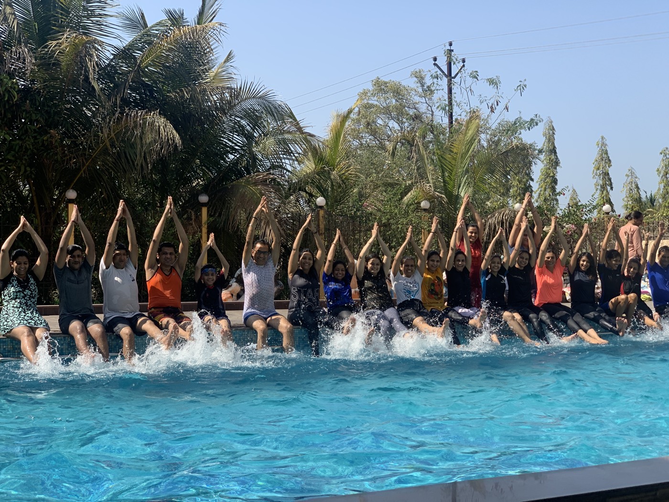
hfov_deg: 36.8
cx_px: 334
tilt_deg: +3.6
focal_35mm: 52
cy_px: 251
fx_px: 1005
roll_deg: -0.8
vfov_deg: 28.0
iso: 16
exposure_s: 1/773
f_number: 2.4
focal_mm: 6
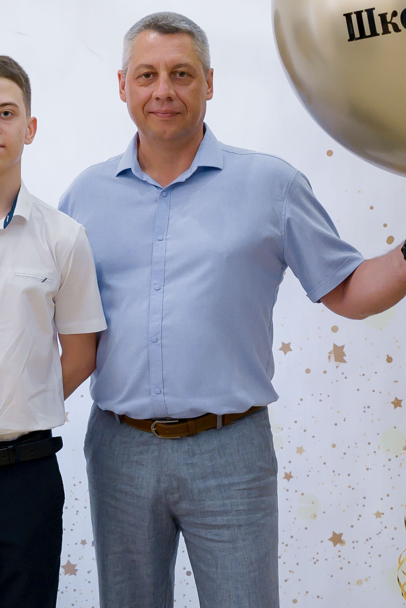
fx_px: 1843
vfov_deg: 18.7
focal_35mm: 109
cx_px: -47
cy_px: 346
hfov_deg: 12.3
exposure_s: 1/125
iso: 800
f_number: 2.8
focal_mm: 35
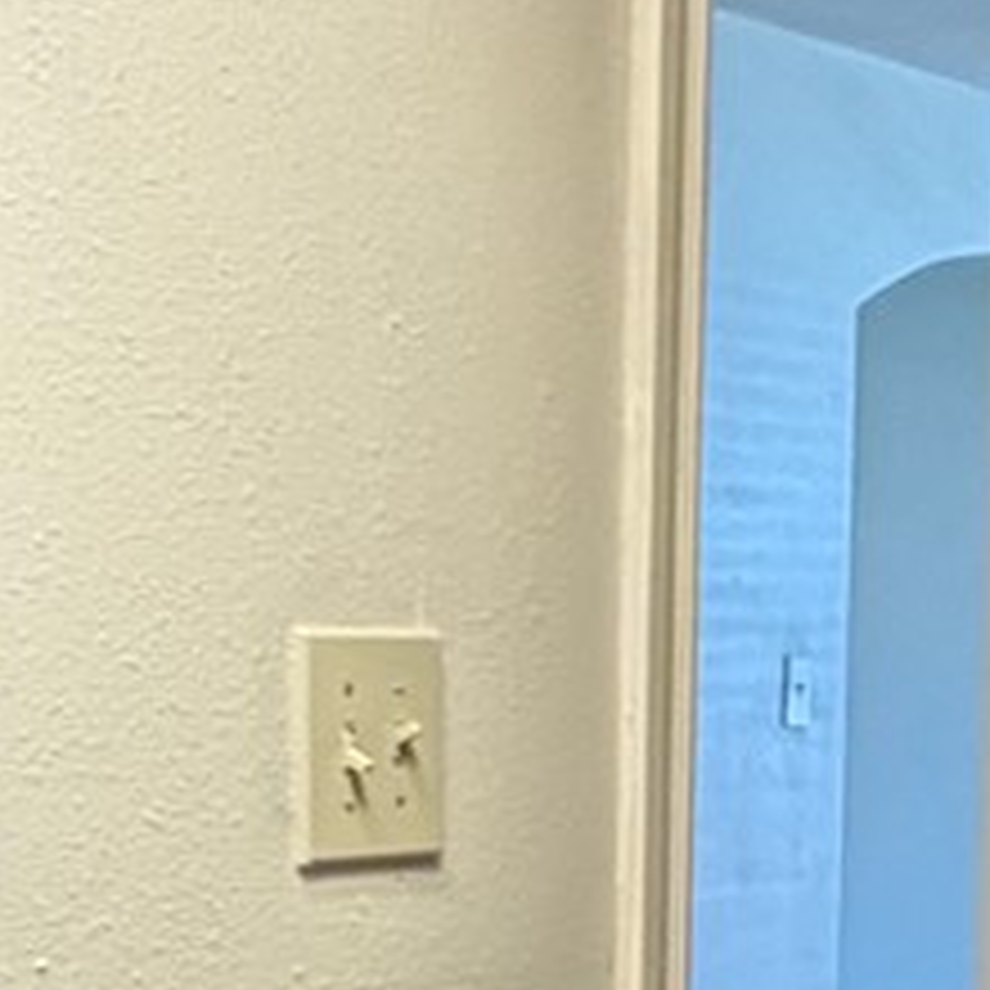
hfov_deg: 15.1
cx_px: 603
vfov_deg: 14.2
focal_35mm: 115
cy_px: 1476
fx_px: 3721
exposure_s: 1/60
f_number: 2.2
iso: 400
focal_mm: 2.22
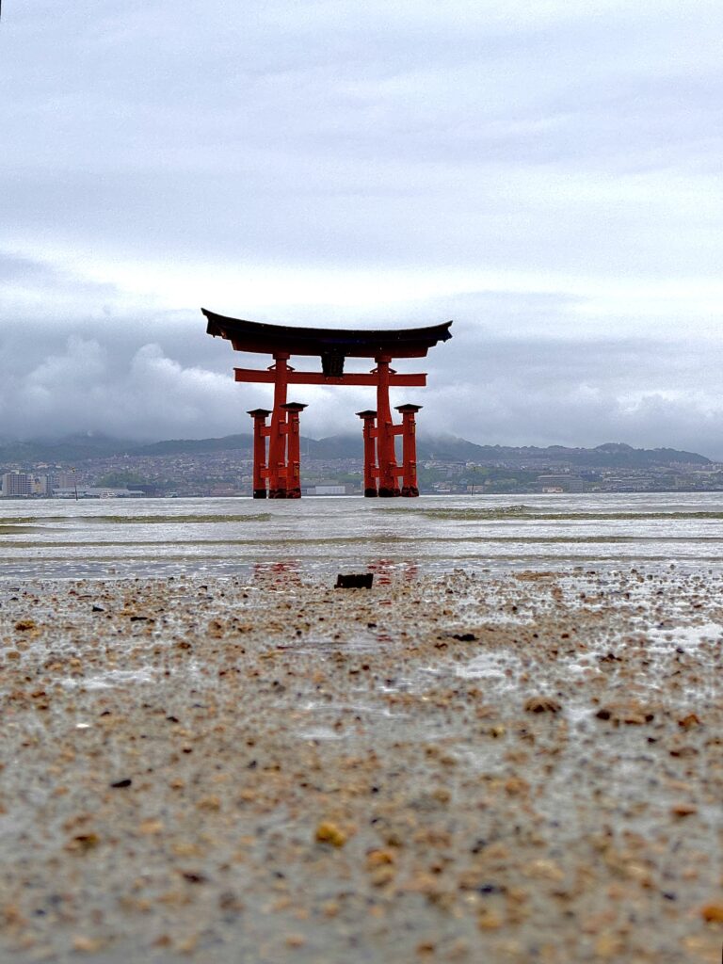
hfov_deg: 30.3
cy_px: 482
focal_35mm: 48
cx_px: 362
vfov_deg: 39.7
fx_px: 1337
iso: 64
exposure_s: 1/5848
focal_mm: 6.76
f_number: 1.78
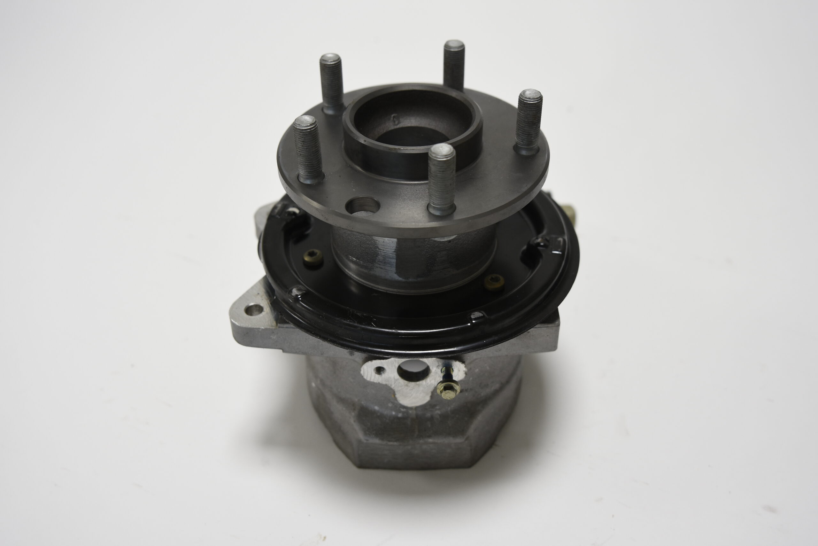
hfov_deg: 53.1
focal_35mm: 36
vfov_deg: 36.9
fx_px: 818
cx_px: 409
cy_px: 273
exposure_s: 1/100
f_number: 2.8
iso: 320
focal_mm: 24
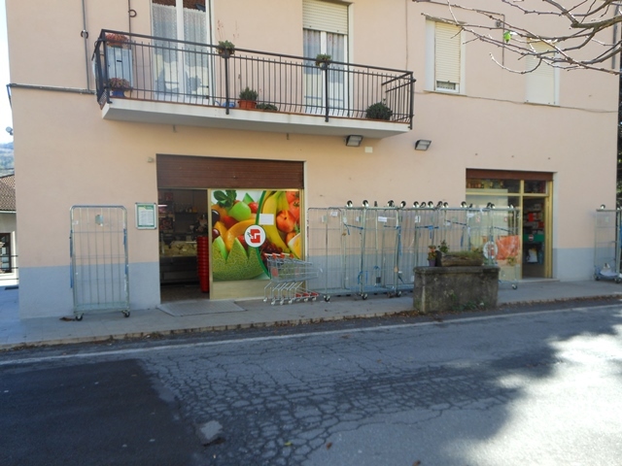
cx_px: 311
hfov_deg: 61.7
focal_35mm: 29
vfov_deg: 48.2
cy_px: 233
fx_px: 521
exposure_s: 1/160
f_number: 3.3
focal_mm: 5.2
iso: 80
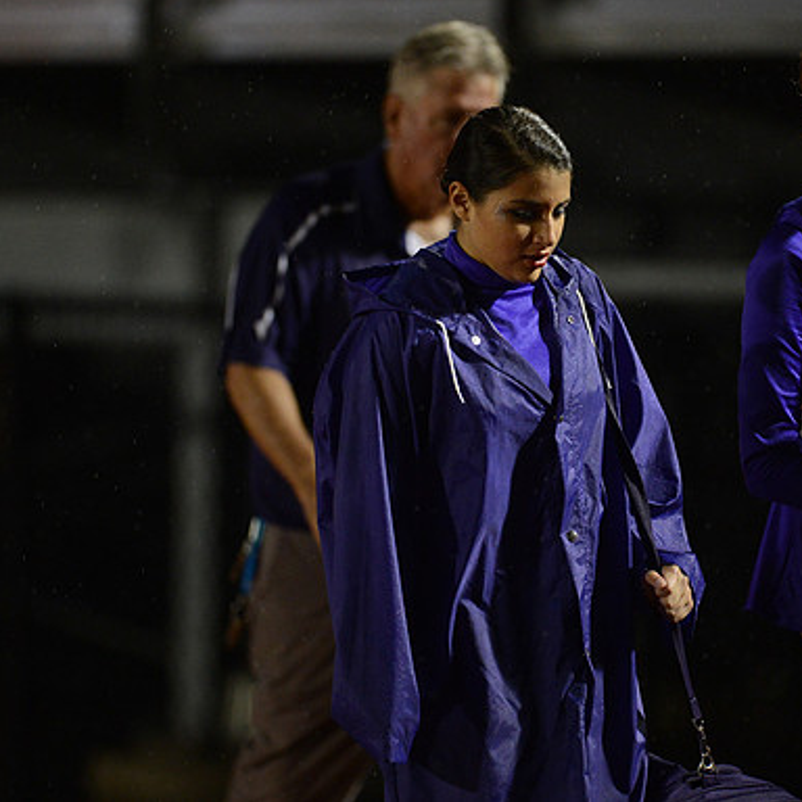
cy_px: 400
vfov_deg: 3.4
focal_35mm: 513
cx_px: 386
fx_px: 13447
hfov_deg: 3.4
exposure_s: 1/1000
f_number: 2.8
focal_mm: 400
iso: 5000
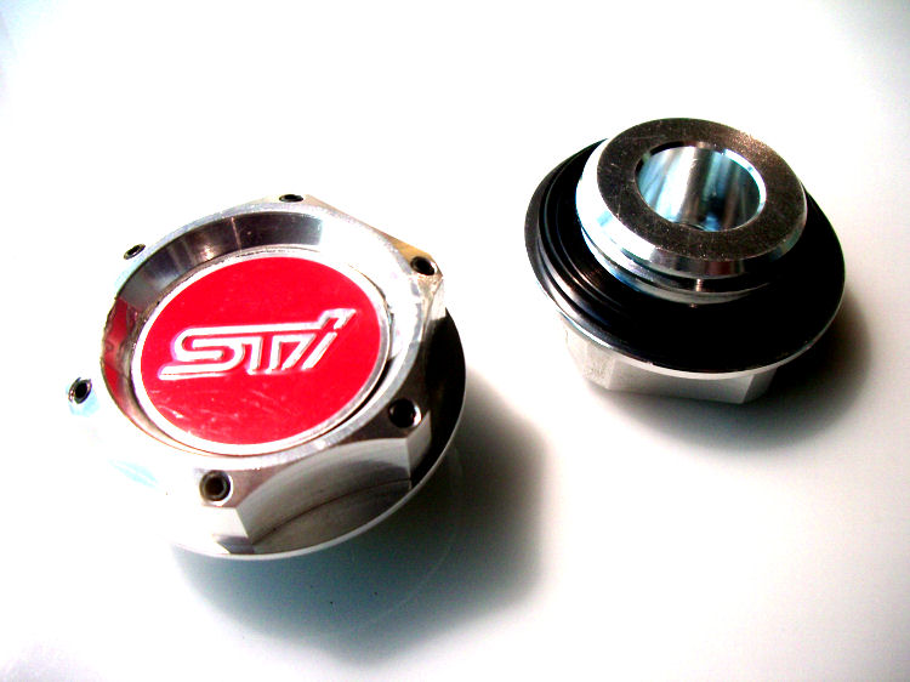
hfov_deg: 52.6
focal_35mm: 35
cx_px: 455
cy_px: 341
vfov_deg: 40.7
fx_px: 920
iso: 100
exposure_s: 1/100
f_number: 2.6
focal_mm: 5.8
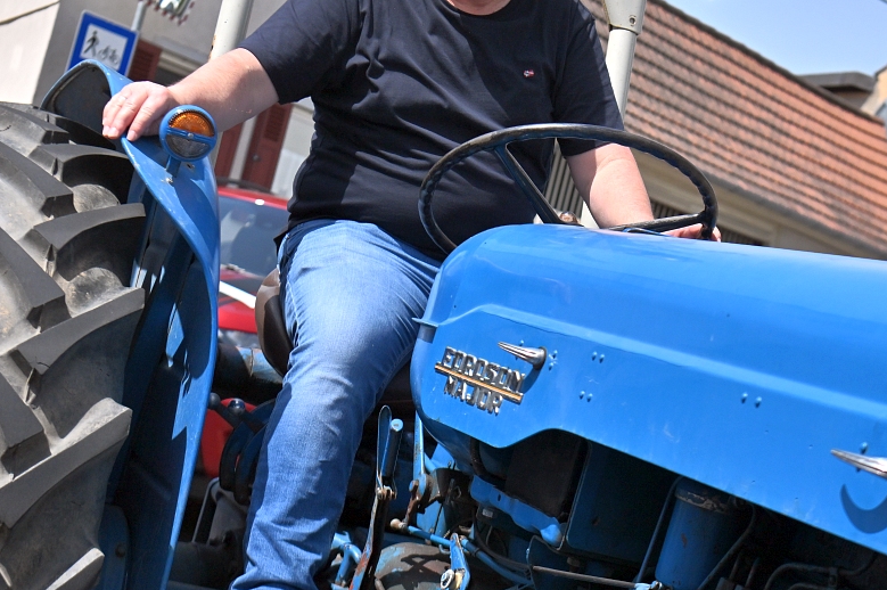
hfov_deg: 26.2
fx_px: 1896
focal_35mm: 77
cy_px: 254
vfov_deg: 17.7
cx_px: 606
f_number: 5.6
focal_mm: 40
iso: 320
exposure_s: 1/5000
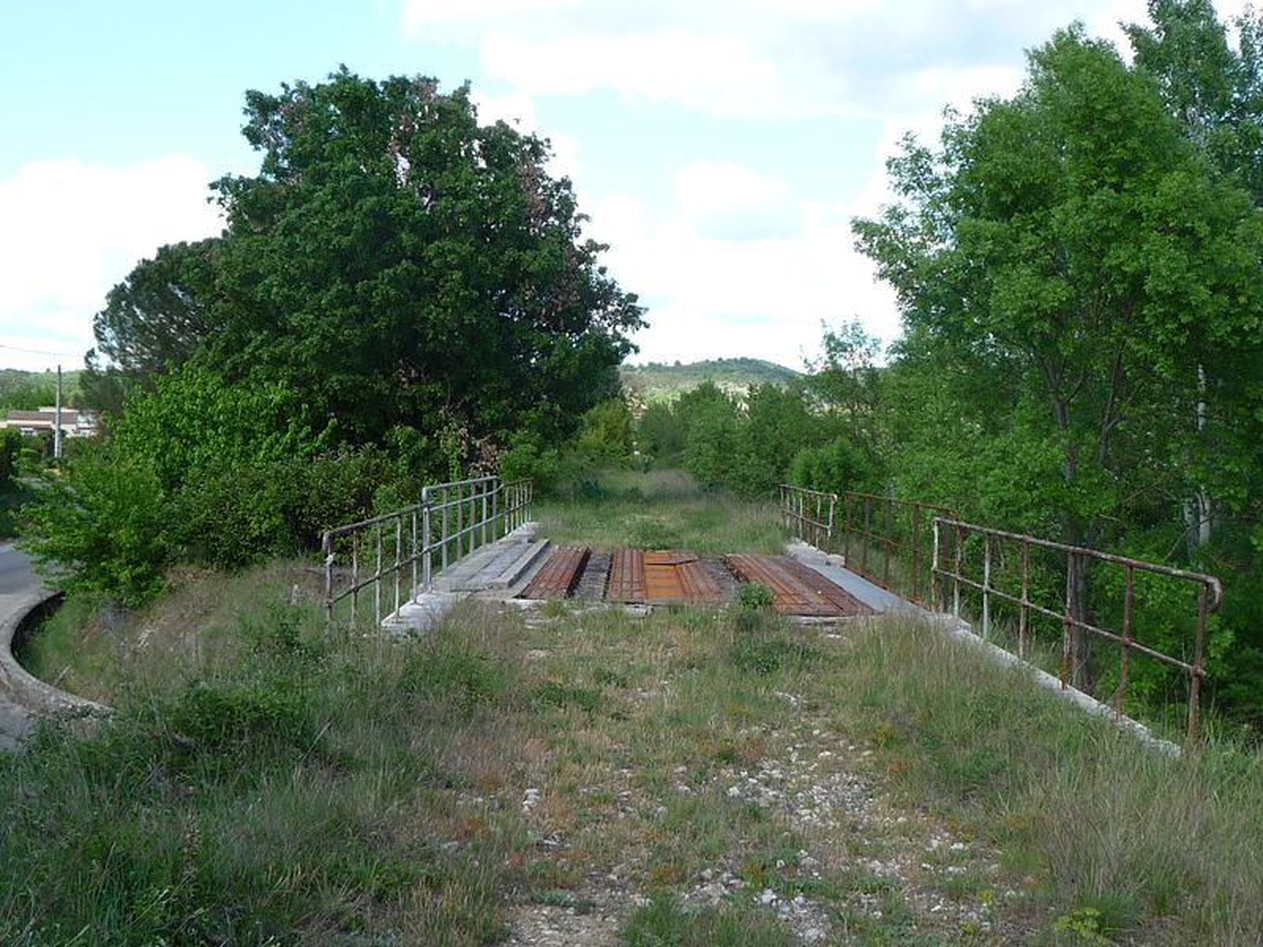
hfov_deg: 38.2
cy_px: 474
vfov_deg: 29.1
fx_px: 1824
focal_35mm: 50
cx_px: 632
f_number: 3.4
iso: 100
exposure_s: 1/320
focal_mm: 5
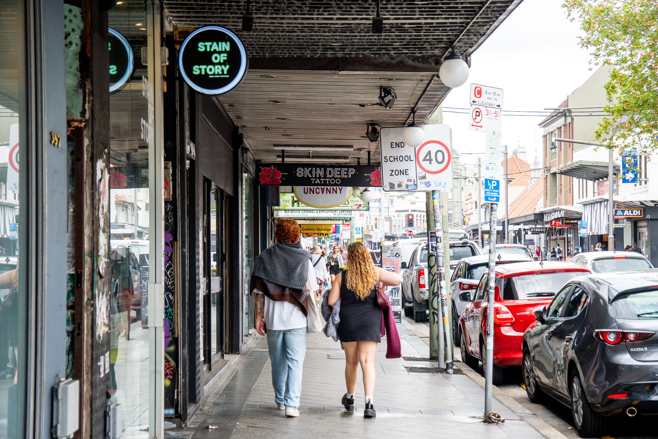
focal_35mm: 72
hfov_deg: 28.1
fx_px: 1316
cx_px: 329
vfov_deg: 18.9
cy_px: 220
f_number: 4.5
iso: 160
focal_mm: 48
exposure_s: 1/80
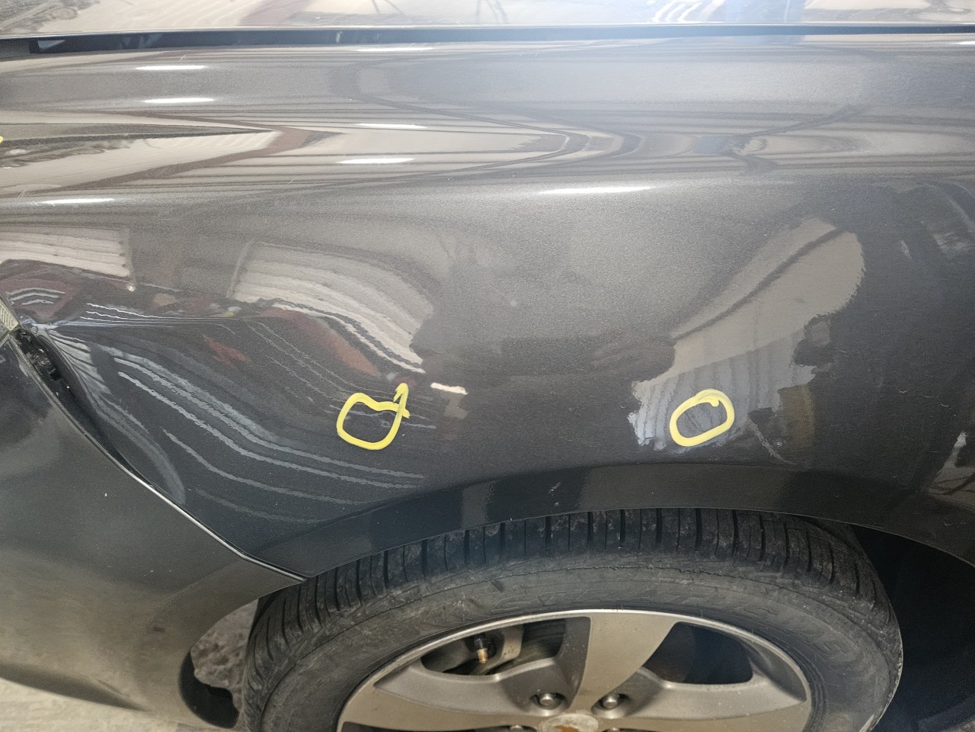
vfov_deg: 58.9
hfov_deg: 73.9
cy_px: 366
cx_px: 488
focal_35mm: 23
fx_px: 648
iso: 500
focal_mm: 5.4
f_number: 1.8
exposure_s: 1/60
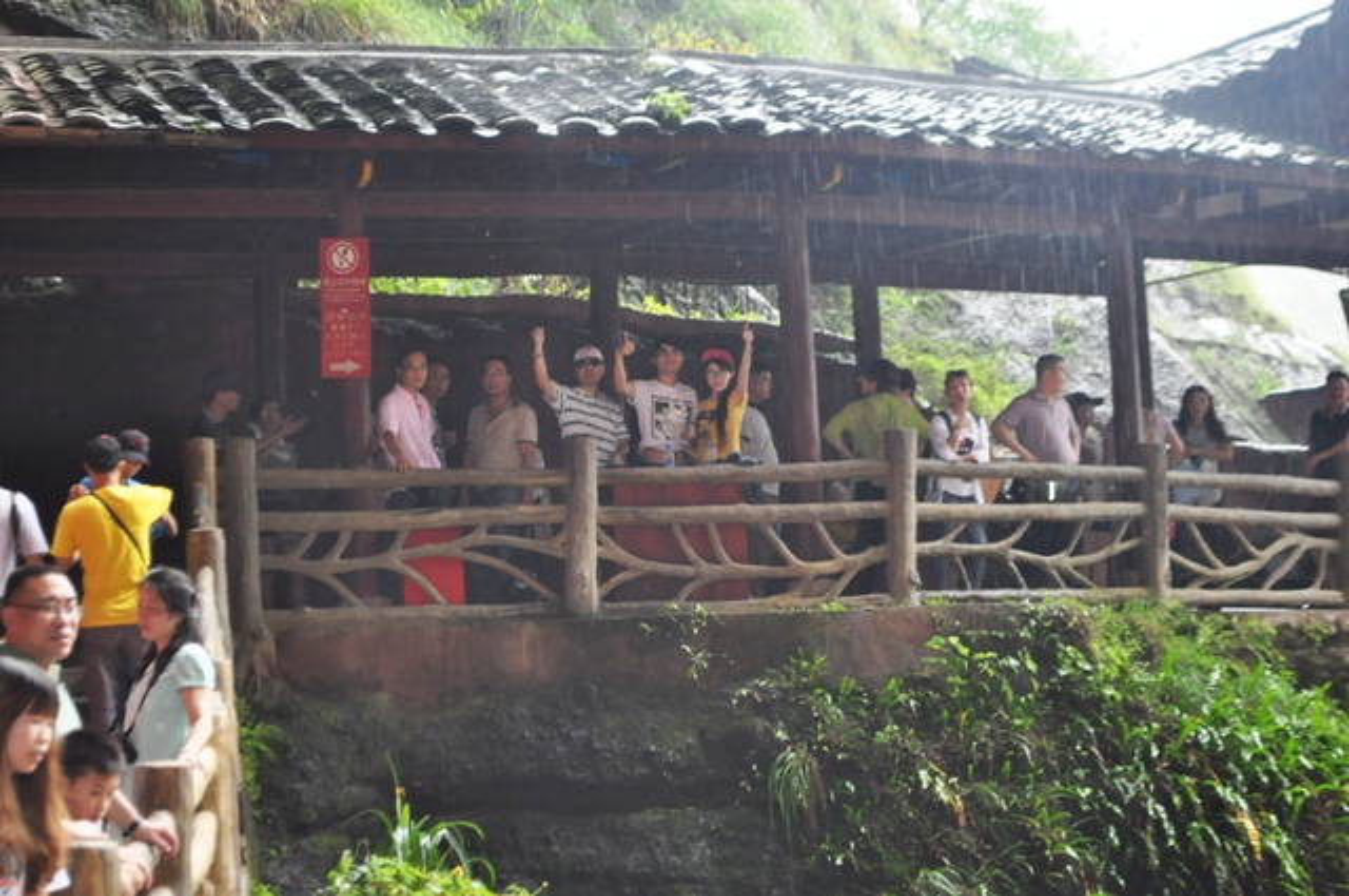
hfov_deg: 24.6
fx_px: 3088
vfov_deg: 16.5
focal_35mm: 82
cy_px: 448
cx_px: 674
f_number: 5.6
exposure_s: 1/60
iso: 800
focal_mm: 55
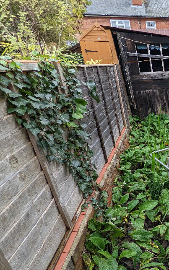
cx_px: 211
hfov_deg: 34.7
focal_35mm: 27
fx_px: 199
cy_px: 155
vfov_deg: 68.0
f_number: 2.2
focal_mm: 2.35
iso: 46
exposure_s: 1/170
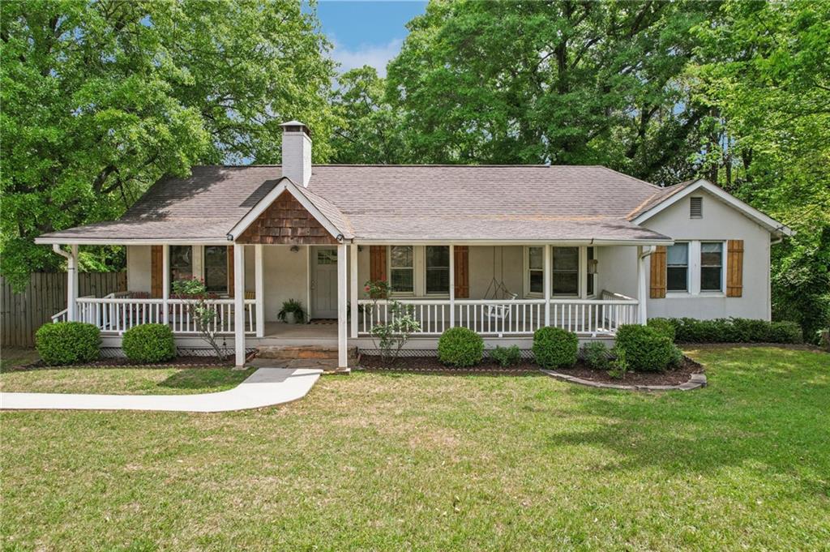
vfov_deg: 57.1
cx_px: 415
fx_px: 507
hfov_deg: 78.6
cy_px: 276
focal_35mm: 22
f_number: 2.8
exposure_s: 1/500
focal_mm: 8.4
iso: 100
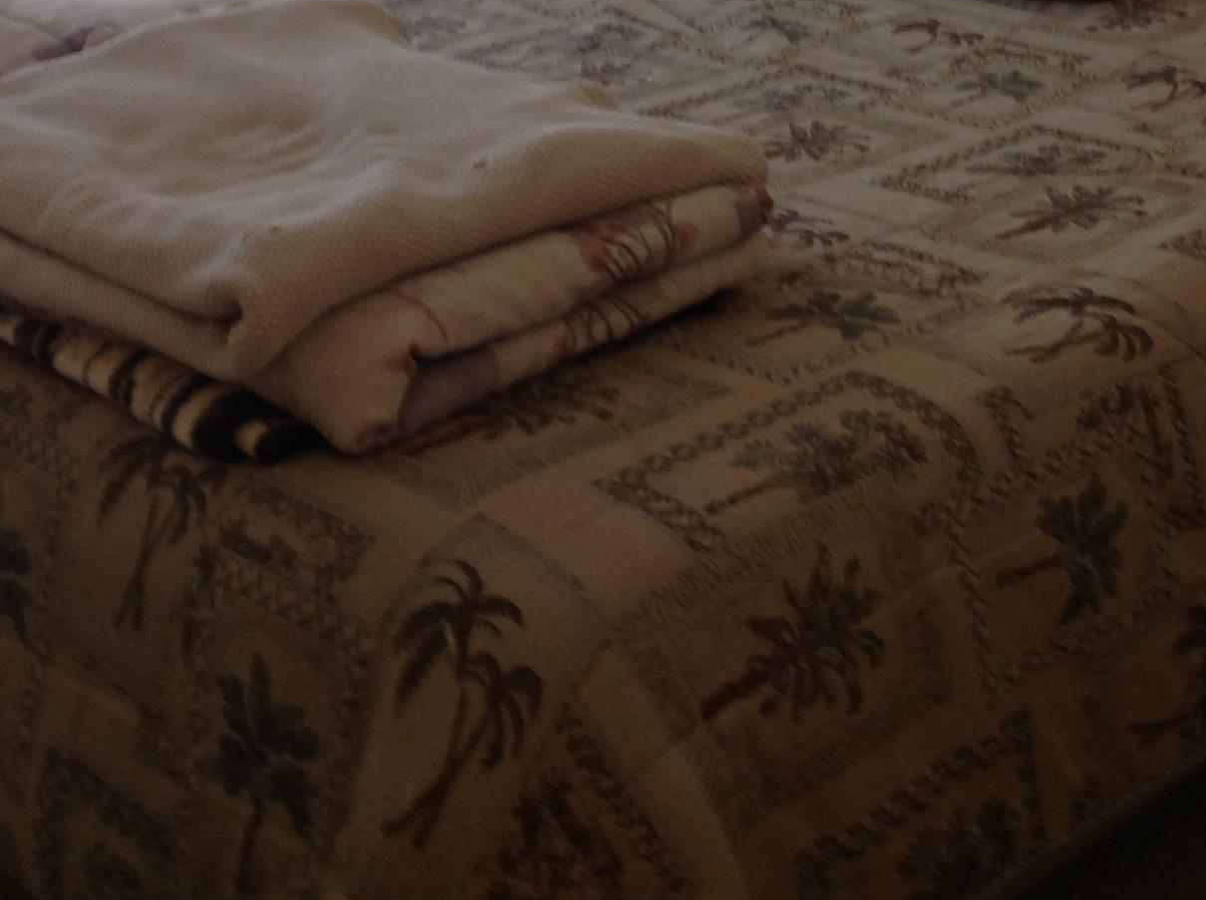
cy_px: 57
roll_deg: -1.0
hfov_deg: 26.0
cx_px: 718
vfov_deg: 19.2
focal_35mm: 75
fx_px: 2608
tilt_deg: -15.0
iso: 50
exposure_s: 1/15
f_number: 2.4
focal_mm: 4.28
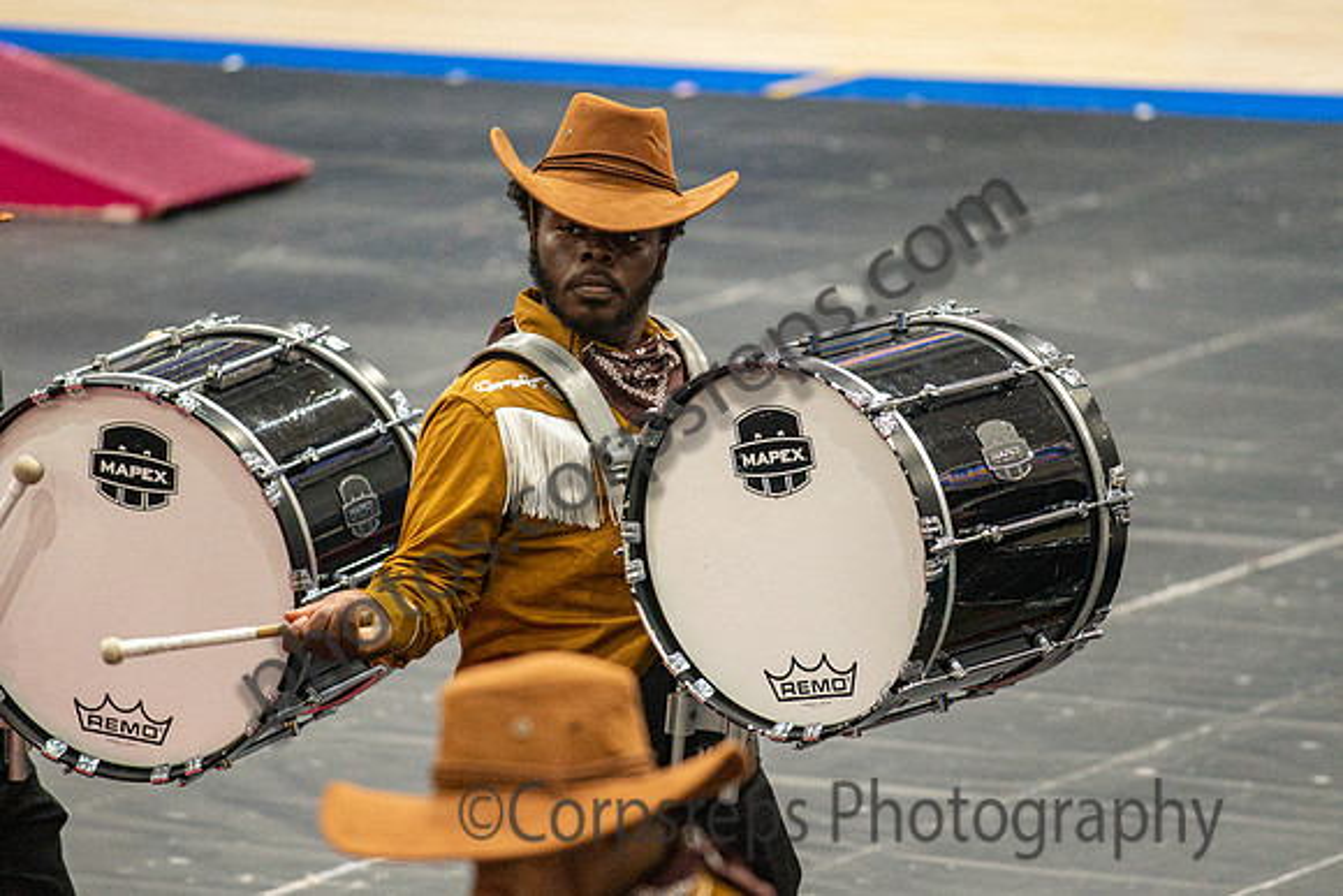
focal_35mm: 289
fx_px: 10774
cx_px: 658
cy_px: 447
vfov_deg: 4.8
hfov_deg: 7.1
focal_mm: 200
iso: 6400
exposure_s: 1/500
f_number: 4
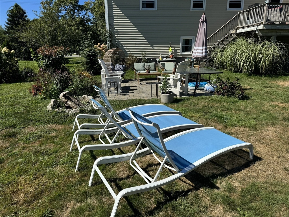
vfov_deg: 56.8
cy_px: 108
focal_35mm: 24
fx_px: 200
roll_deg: -0.3
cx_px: 144
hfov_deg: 71.6
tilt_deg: -16.8
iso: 80
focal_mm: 6.76
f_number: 1.78
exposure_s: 1/5348
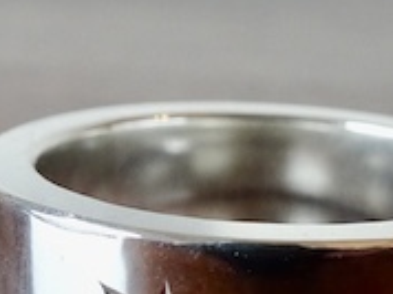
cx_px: 205
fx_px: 1224
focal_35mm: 108
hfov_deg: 18.2
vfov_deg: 13.4
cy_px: 325
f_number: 3.5
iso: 125
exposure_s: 1/30
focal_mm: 4.1
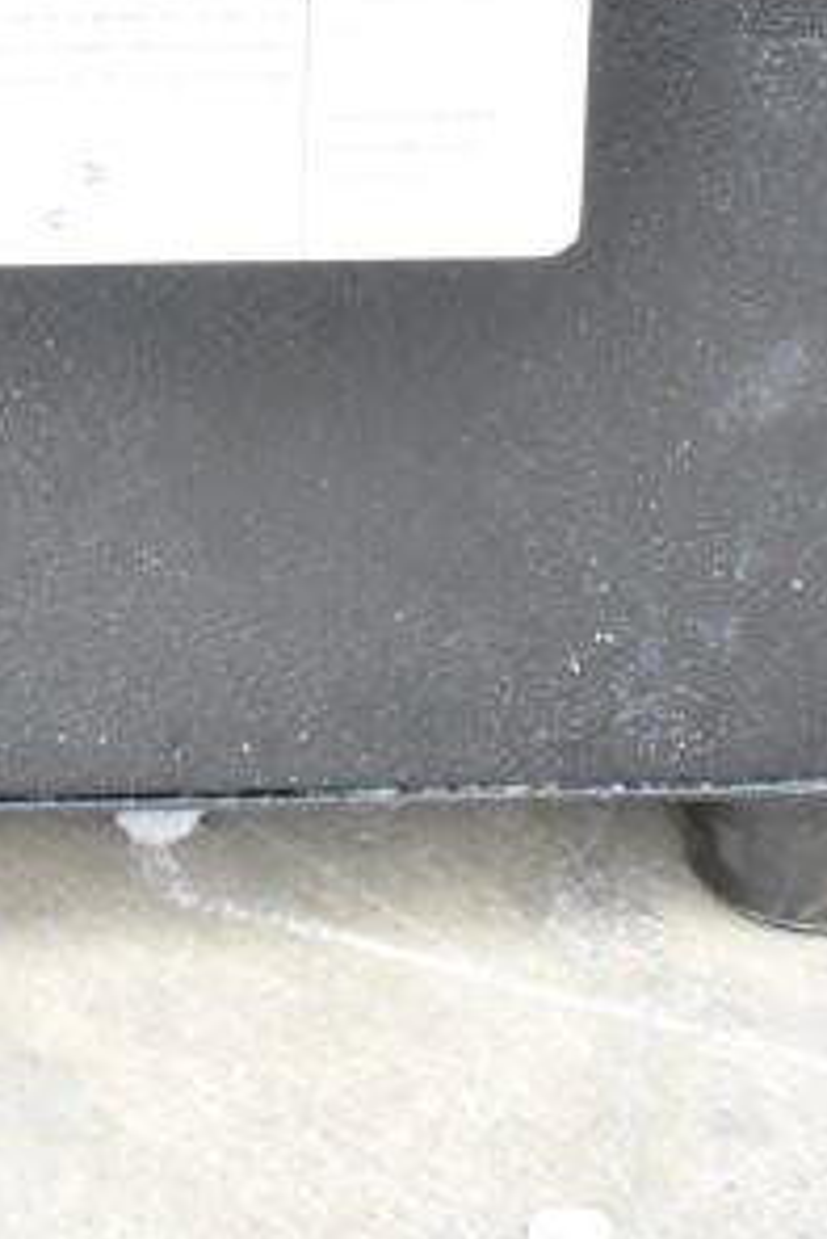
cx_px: 130
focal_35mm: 121
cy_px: -496
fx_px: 4164
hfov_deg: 11.3
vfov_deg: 15.8
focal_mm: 26
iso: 1600
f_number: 6.3
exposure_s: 1/160
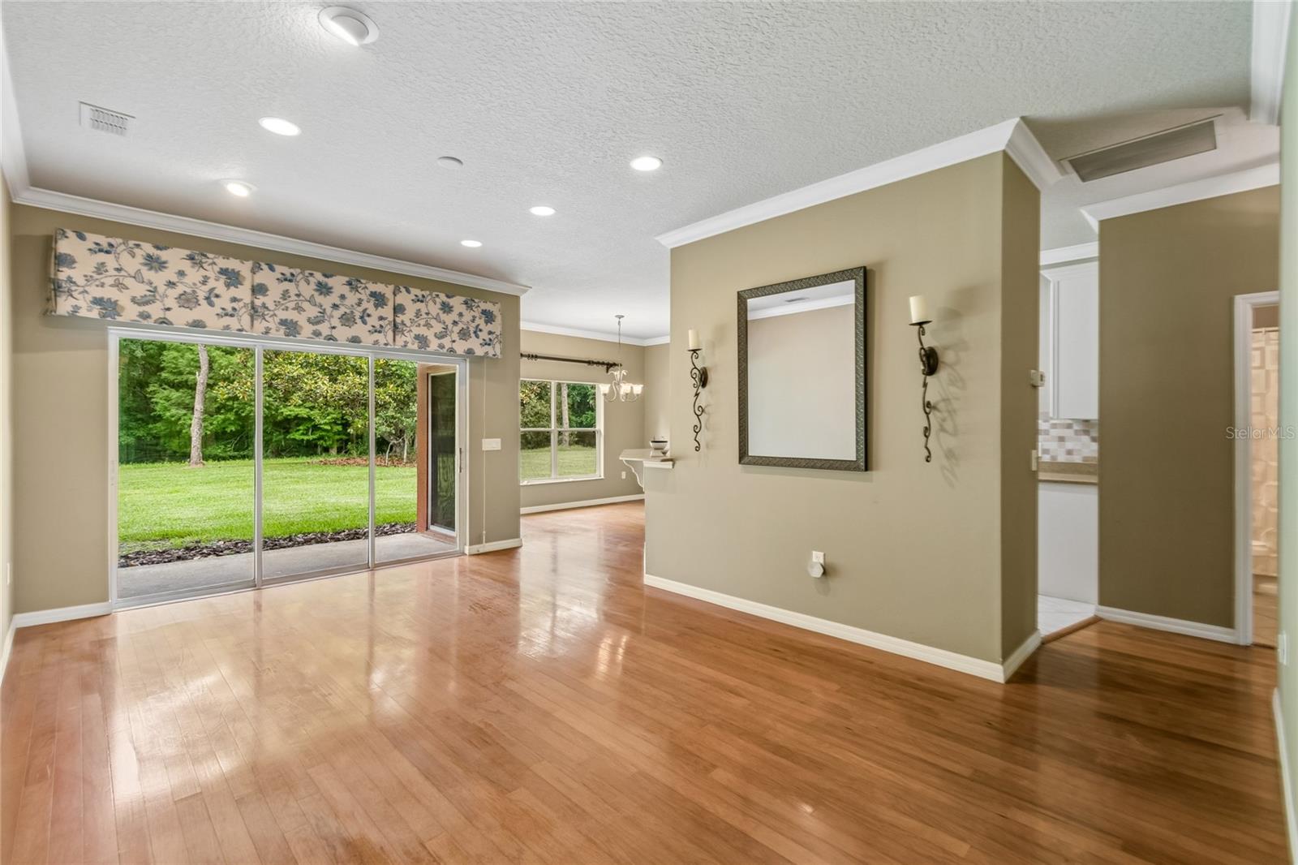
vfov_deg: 77.3
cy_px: 432
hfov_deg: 100.4
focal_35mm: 15
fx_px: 541
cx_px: 649
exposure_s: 1/13
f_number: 7.1
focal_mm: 10
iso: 100
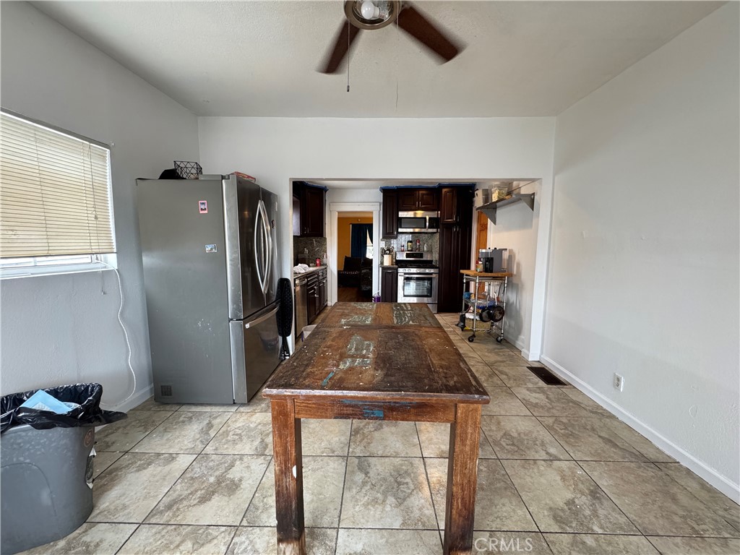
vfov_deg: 85.7
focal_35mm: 14
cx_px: 370
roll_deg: -0.2
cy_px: 278
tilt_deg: -6.2
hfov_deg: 102.1
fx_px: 299
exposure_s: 1/60
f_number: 2.2
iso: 320
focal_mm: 2.22
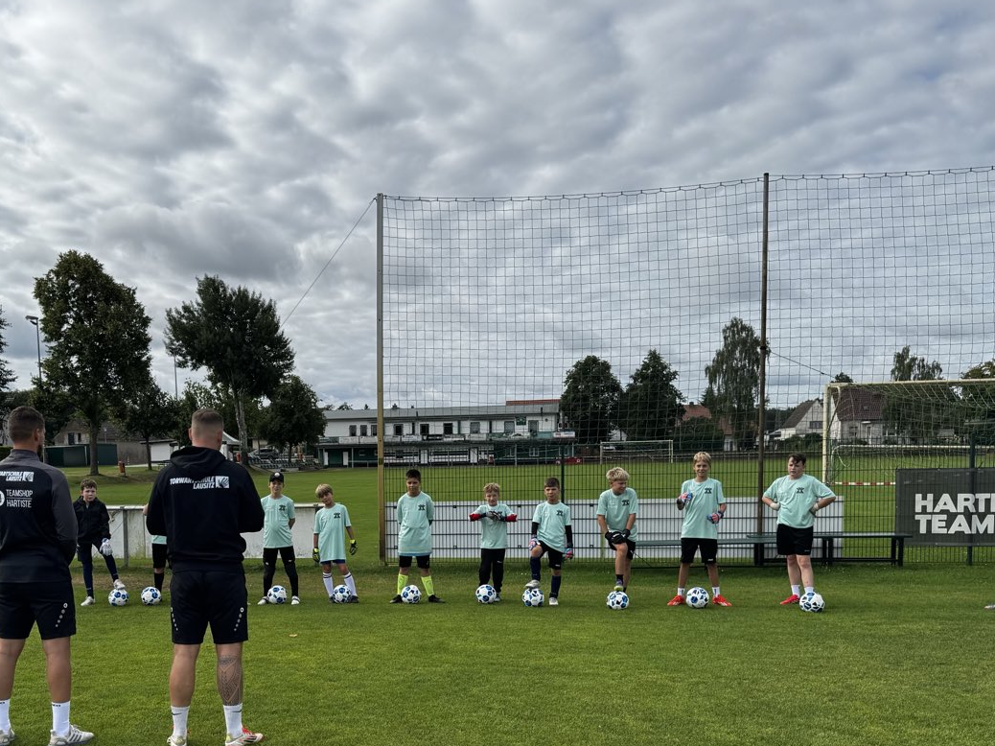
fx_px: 1063
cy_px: 552
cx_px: 359
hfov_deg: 49.5
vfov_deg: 37.8
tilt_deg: -4.8
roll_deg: +1.7
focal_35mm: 37
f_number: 1.78
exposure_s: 1/4608
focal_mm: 6.76
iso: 80
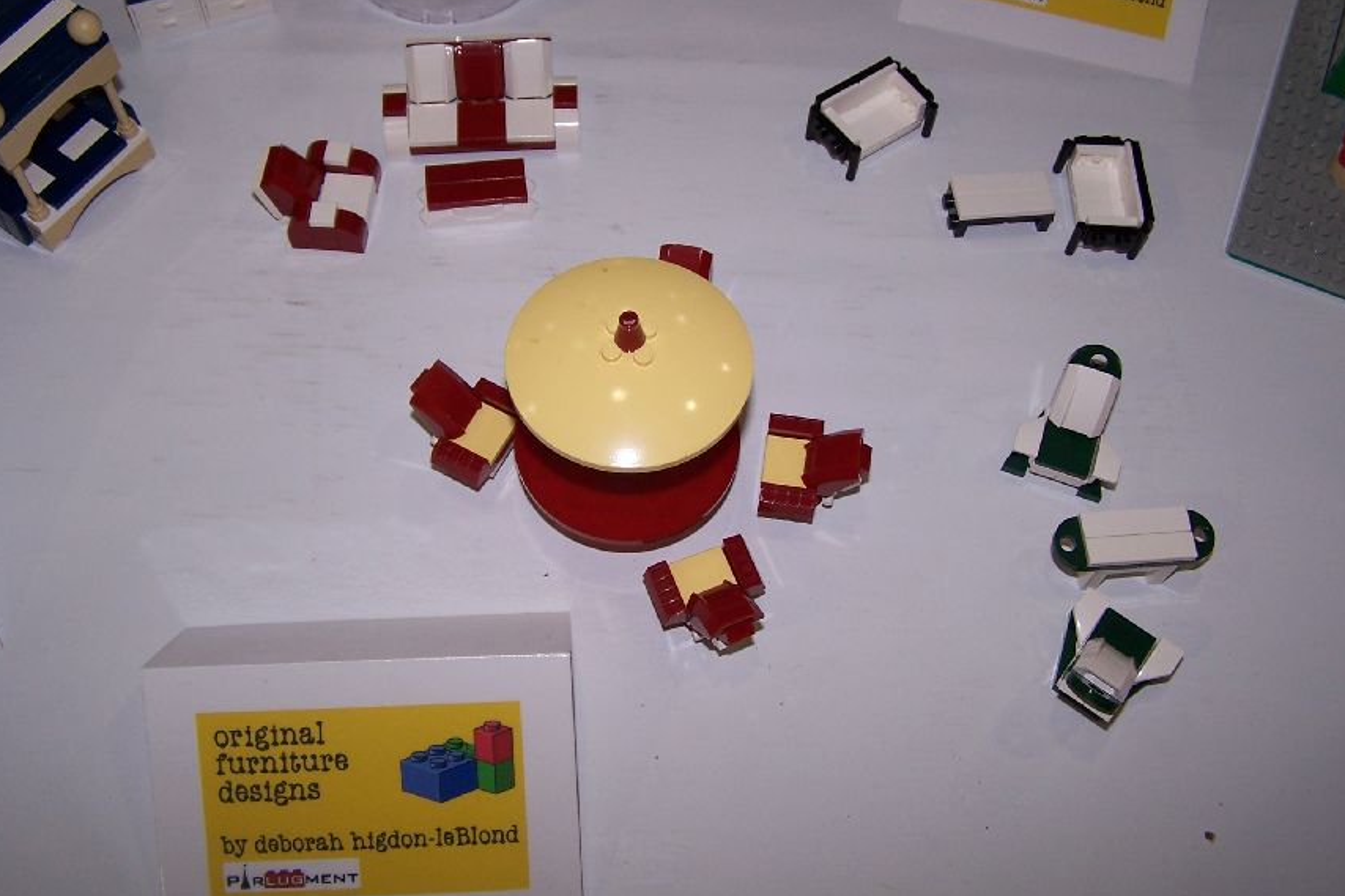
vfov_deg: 33.4
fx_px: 1494
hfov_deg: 48.5
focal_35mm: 40
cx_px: 671
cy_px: 405
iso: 80
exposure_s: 1/60
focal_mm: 6.3
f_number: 2.8
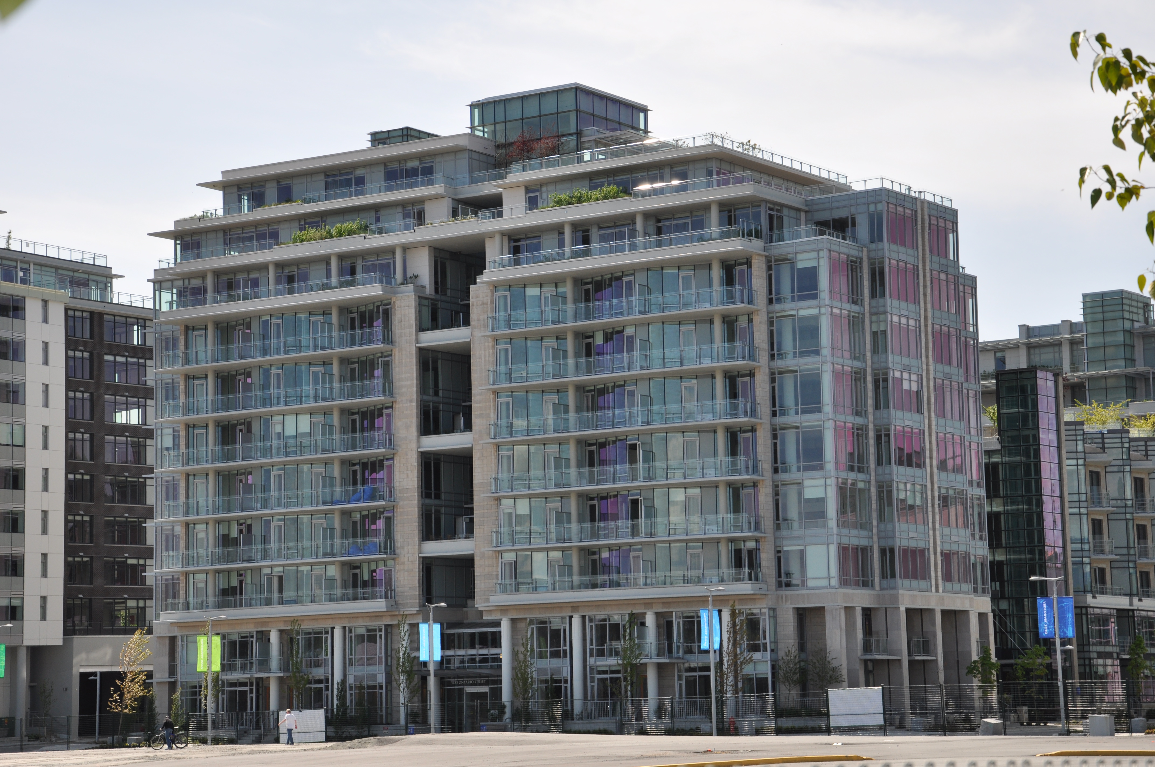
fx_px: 2788
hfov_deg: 23.4
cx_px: 578
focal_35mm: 87
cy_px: 384
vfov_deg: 15.7
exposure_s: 1/200
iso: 200
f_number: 8
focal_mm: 58
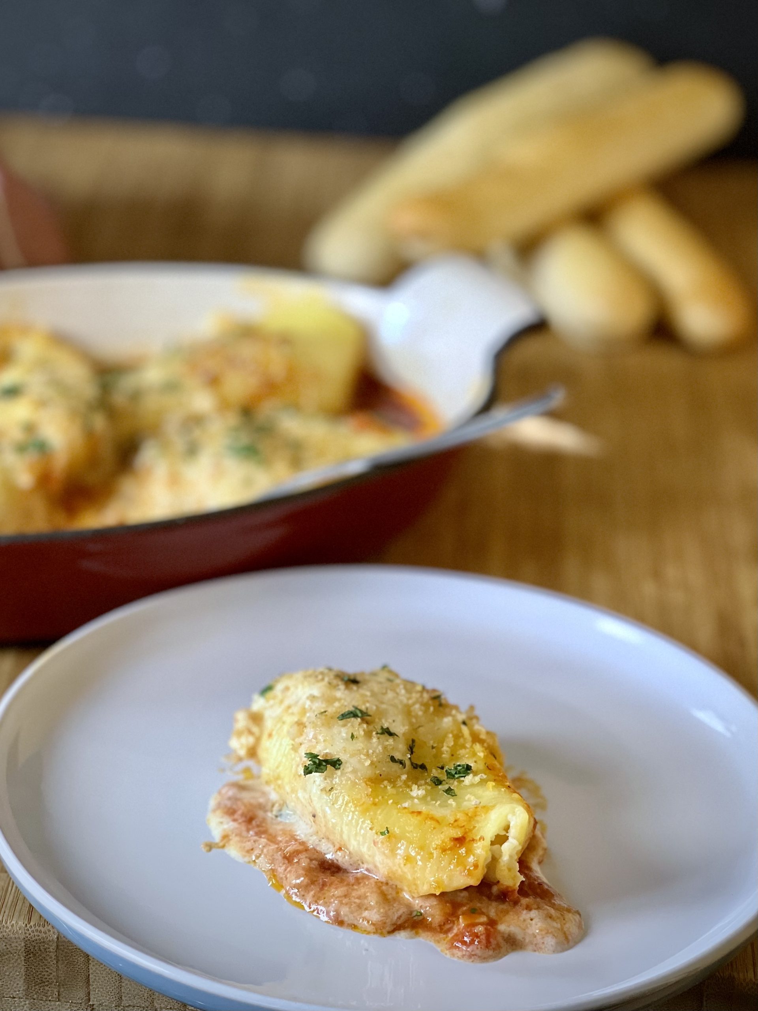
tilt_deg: -27.5
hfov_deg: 19.1
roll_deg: -1.8
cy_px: 506
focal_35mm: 77
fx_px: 2248
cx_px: 379
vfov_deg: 25.3
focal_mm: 9
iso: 320
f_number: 2.8
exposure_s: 1/40
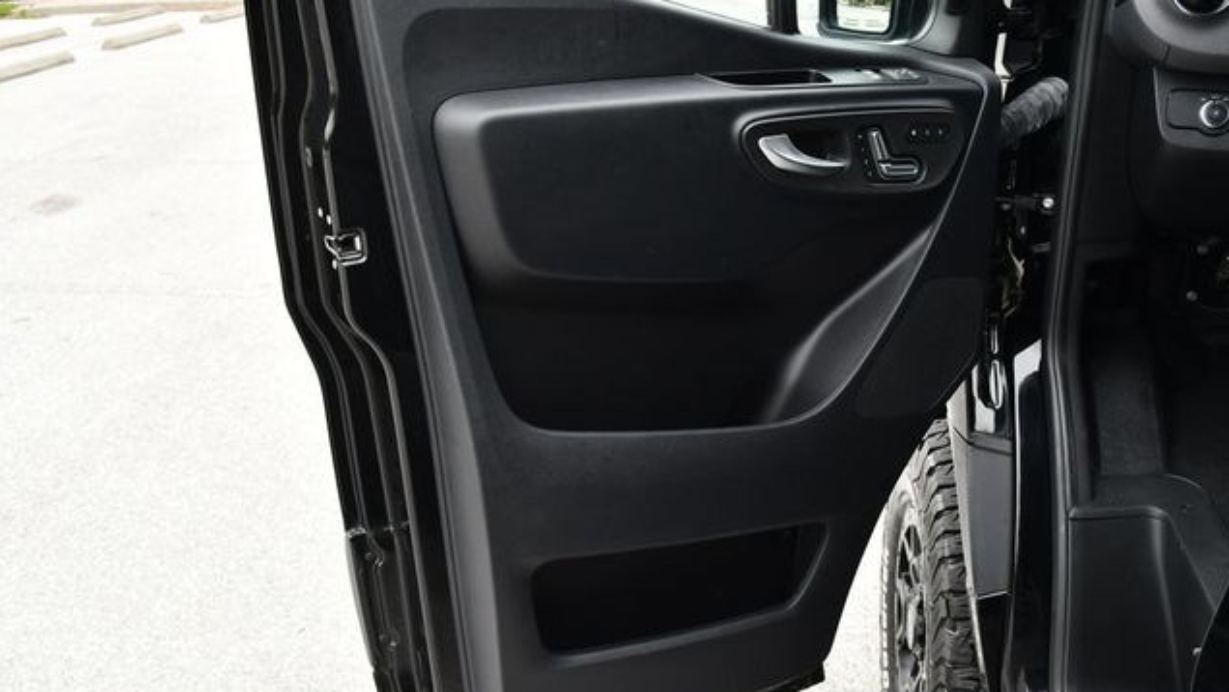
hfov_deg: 52.8
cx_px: 614
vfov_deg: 31.2
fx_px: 1239
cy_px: 392
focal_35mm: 38
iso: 400
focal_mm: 18
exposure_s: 1/250
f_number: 4.5
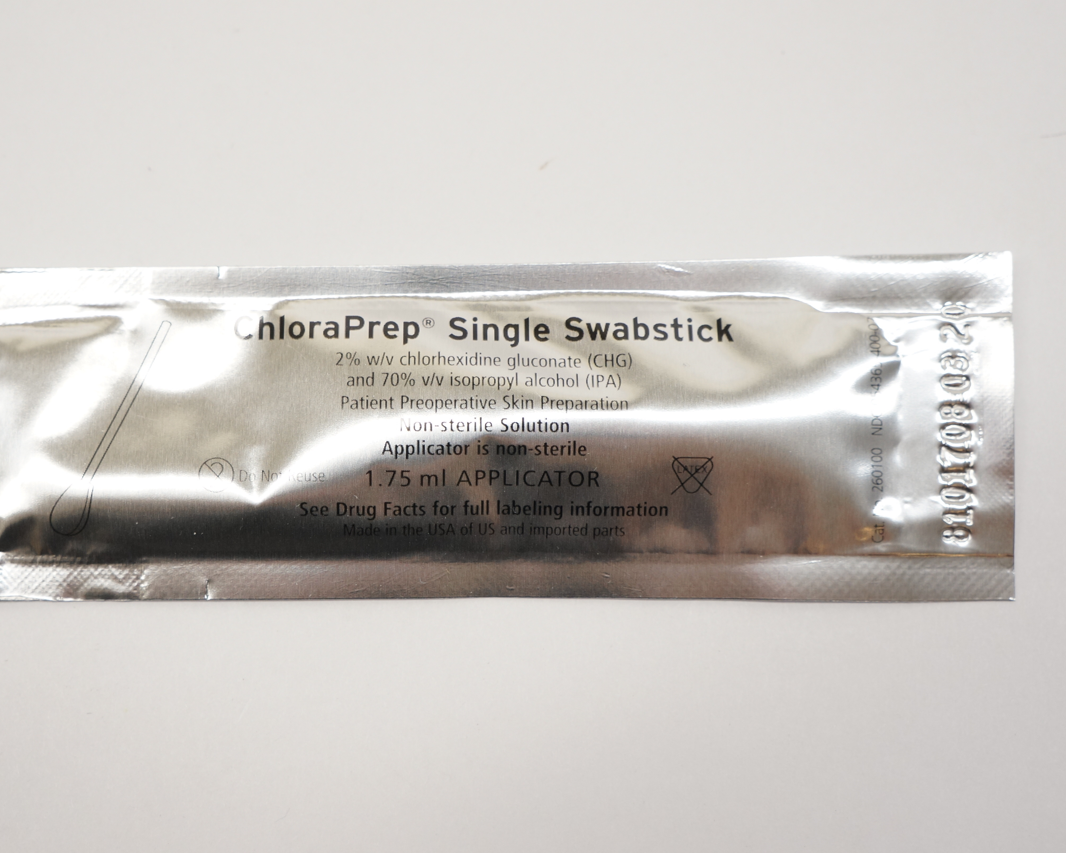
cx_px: 449
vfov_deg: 31.5
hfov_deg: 38.7
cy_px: 422
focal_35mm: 48
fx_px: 1514
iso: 400
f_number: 5.6
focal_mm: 28
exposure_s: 1/100
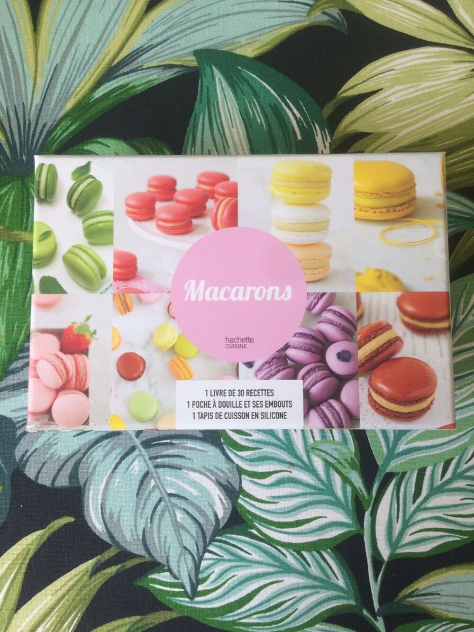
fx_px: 529
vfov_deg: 61.7
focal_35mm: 29
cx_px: 237
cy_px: 316
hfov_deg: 48.2
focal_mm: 4.15
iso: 50
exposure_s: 1/100
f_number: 2.2
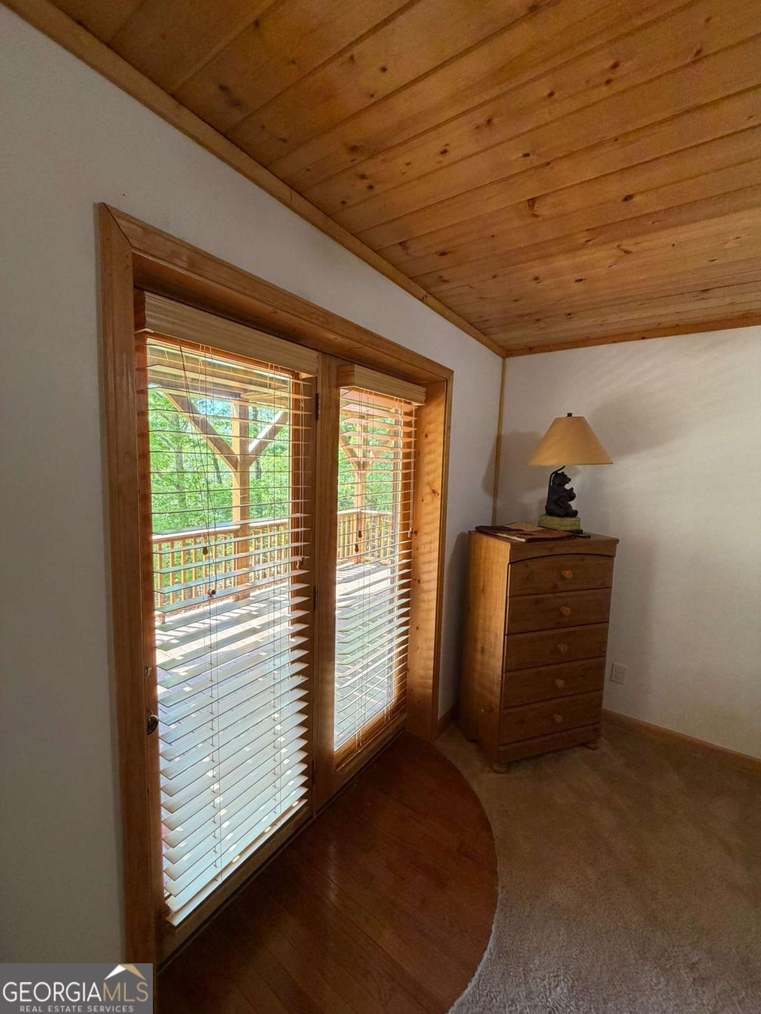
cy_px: 507
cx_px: 380
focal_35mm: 14
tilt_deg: -4.5
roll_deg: -0.3
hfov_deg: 85.7
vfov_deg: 102.1
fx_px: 410
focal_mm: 2.22
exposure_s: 1/60
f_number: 2.2
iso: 160
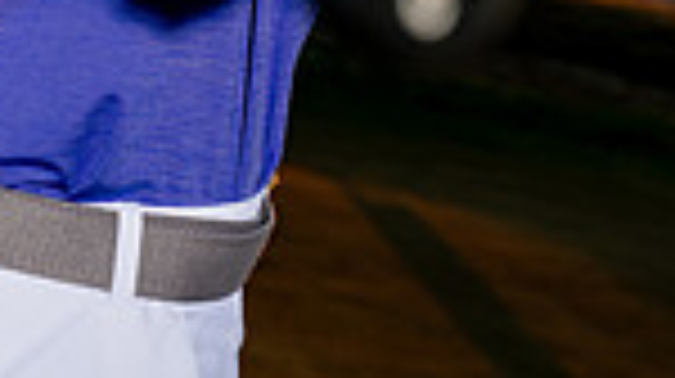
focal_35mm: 214
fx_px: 3826
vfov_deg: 5.5
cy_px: -531
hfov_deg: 10.1
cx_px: 176
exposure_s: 1/250
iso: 160
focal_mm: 68
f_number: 7.1
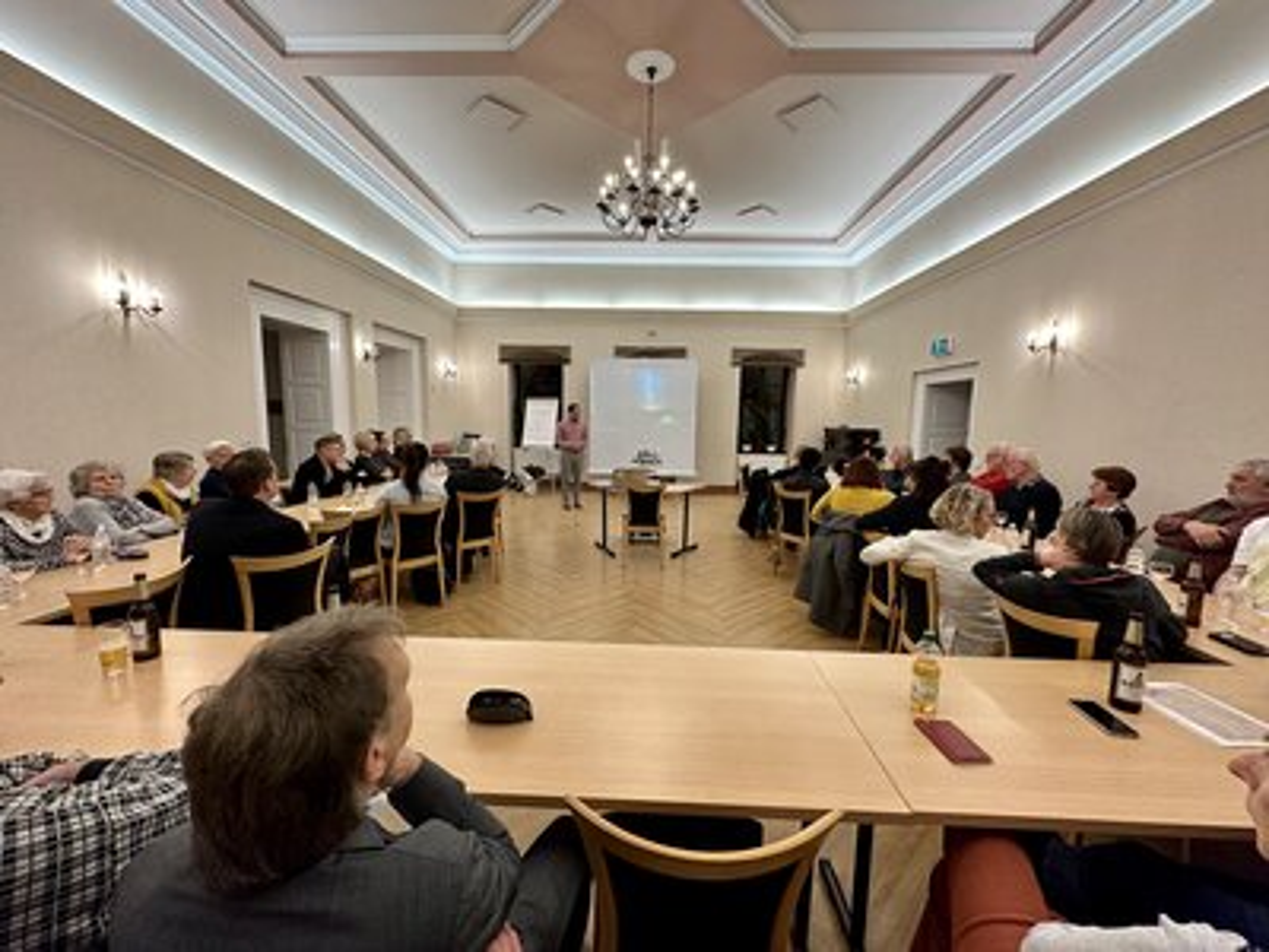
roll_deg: -1.0
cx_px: 634
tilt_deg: -6.4
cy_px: 476
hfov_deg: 102.1
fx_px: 513
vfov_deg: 85.7
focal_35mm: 14
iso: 250
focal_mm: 2.22
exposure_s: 1/100
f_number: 2.2
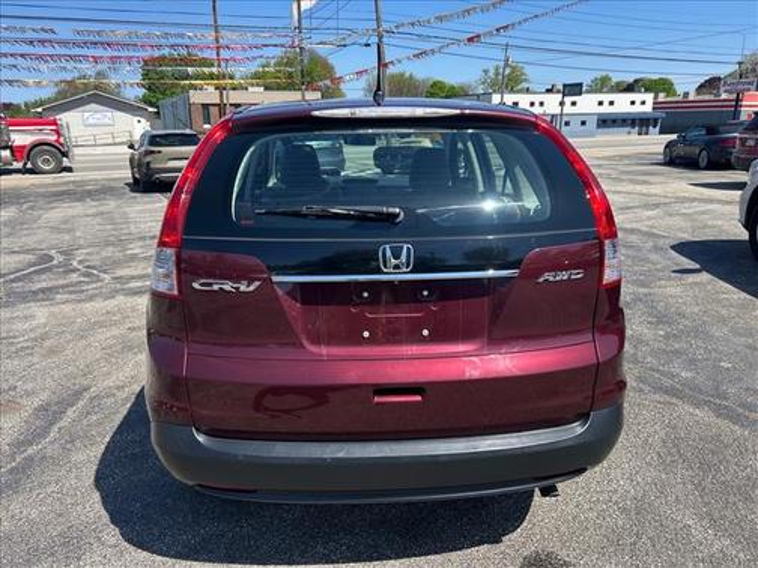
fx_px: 569
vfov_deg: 53.1
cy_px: 284
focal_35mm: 26
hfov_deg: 67.3
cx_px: 379
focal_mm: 5.7
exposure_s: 1/2404
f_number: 1.5
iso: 50
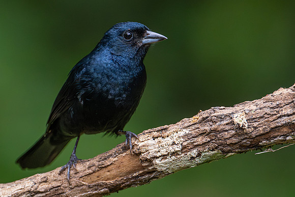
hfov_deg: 2.0
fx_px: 8278
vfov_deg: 1.4
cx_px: 160
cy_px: 98
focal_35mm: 1010
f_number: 6.3
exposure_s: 1/1000
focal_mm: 560
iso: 6400
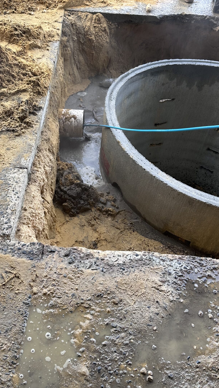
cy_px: 198
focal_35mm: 31
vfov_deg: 62.6
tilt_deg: -50.9
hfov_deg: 37.7
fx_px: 320
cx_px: 97
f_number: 1.78
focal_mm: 6.86
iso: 64
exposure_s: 1/204
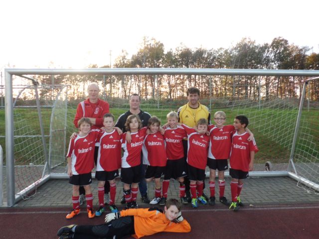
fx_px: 240
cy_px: 120
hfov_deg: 67.3
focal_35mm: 26
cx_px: 160
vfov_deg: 53.1
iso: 100
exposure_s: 1/125
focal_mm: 4.6
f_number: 3.2
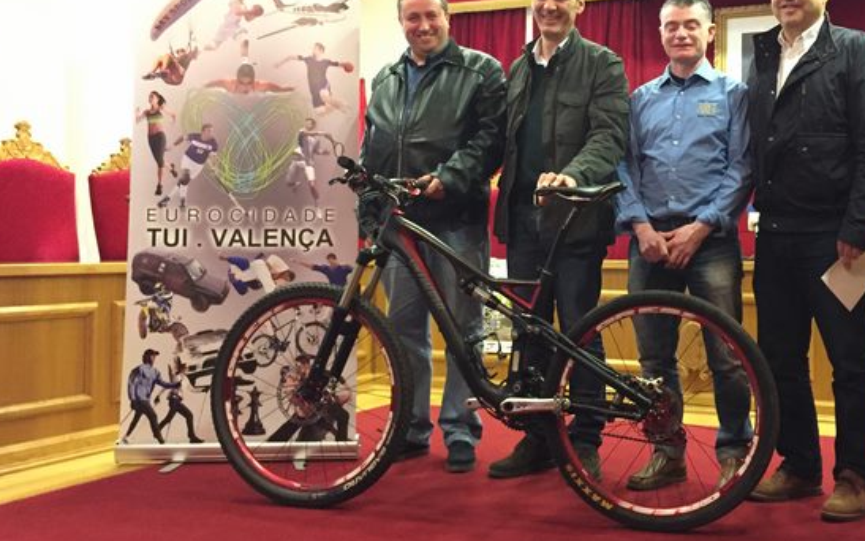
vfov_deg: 30.5
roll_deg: -0.7
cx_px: 565
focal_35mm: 42
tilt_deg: +1.5
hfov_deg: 46.6
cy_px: 218
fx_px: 990
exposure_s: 1/17
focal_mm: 4.15
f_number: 2.2
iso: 400
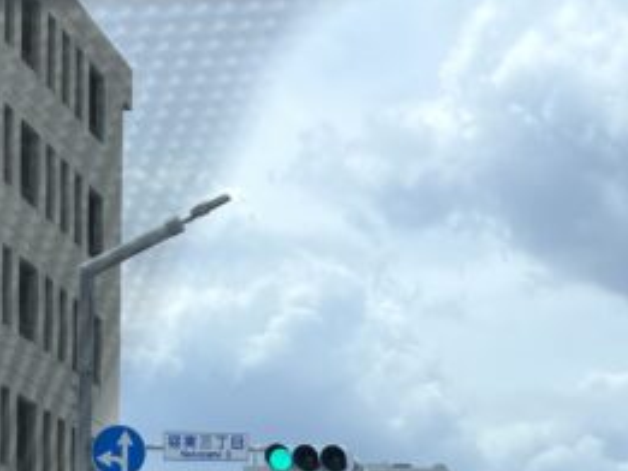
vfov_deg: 13.5
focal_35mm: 102
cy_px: 762
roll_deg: -0.2
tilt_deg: -0.7
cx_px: 630
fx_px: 1851
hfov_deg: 18.7
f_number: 1.6
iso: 50
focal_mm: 5.1
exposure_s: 1/3413
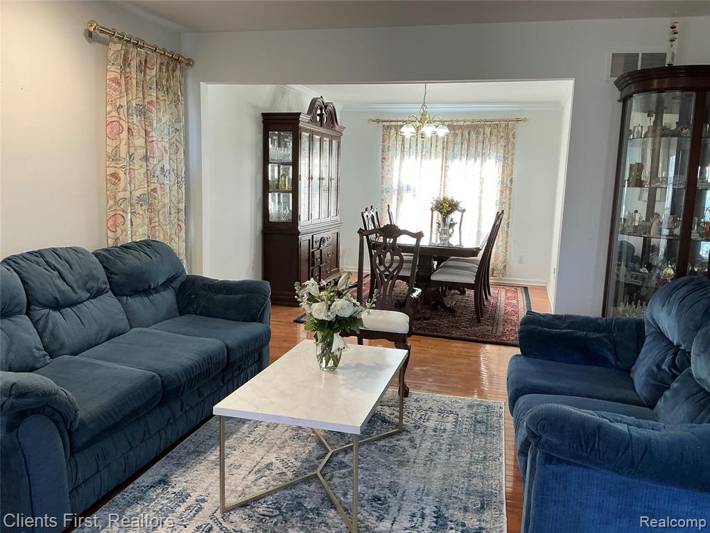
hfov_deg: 63.4
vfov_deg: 49.7
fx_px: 574
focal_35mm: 28
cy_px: 266
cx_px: 355
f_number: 1.8
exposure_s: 1/60
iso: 64
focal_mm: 3
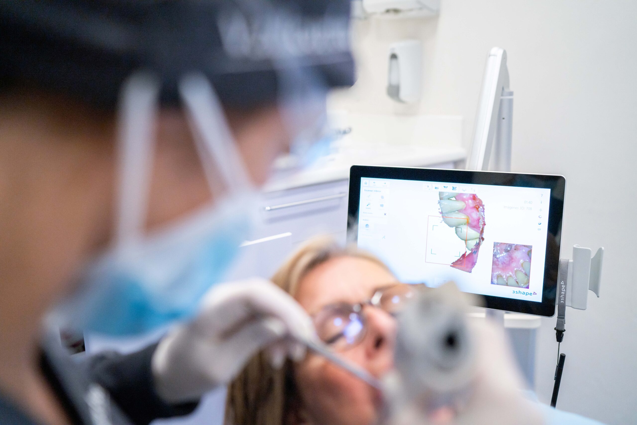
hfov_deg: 54.4
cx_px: 318
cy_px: 212
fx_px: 619
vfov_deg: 37.9
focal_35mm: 35
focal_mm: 35
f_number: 2.2
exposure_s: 1/1250
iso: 500
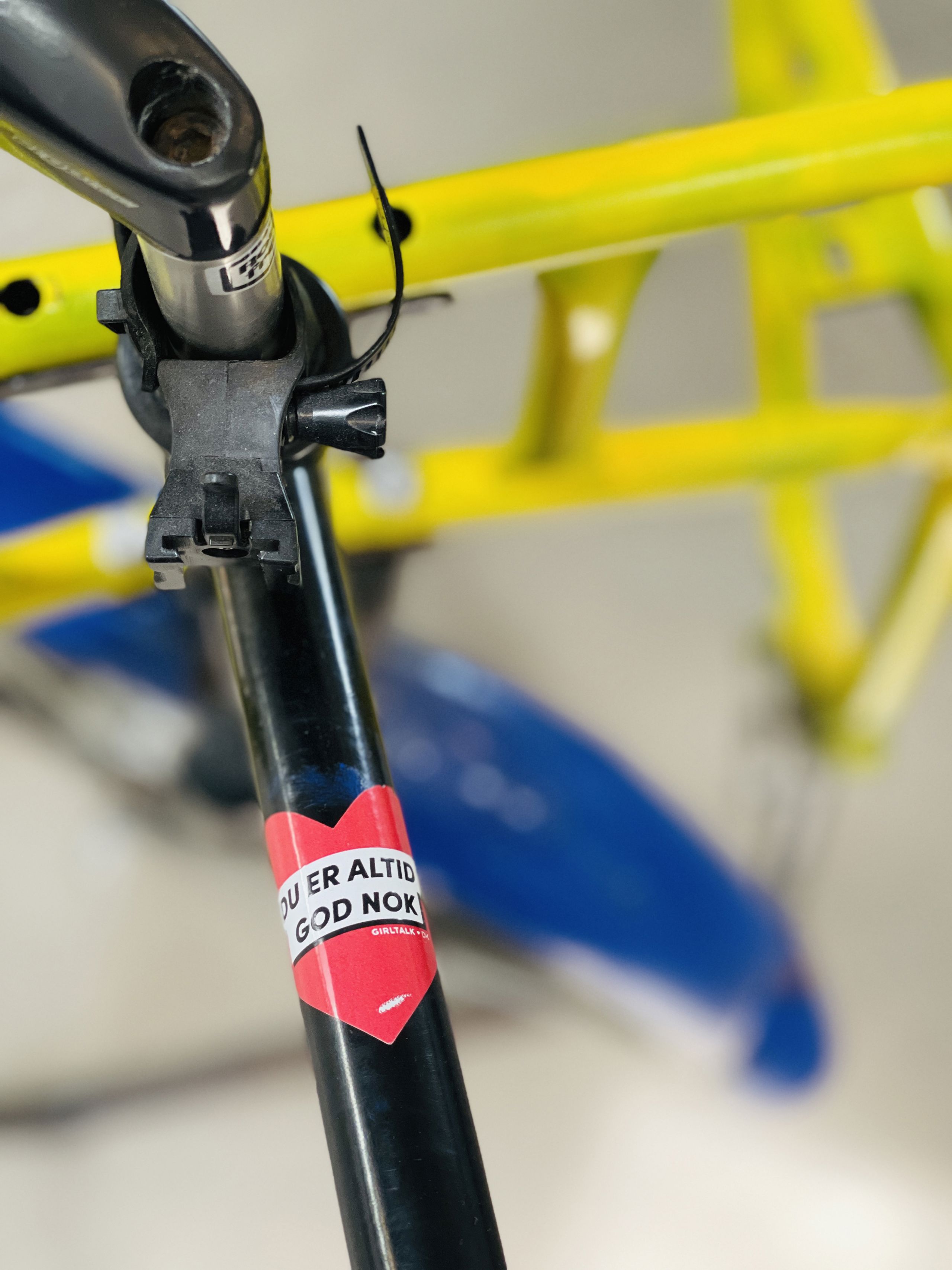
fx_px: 2347
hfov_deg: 22.9
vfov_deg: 30.3
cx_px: 476
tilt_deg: -55.3
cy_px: 635
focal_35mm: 64
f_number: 2.2
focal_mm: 7.5
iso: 250
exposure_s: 1/115
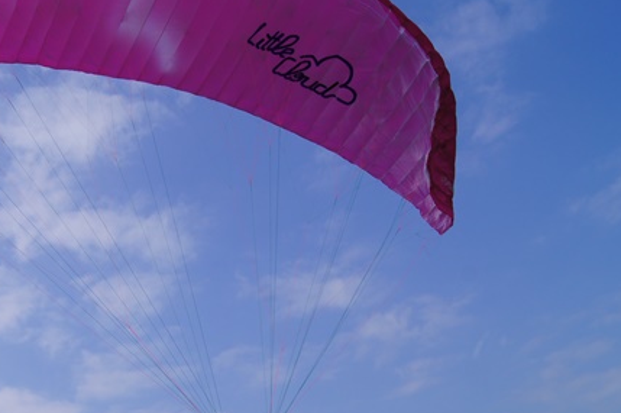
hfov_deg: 35.0
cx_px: 164
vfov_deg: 23.9
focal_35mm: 56
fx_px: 965
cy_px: 299
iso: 100
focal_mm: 20
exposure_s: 1/250
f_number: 13
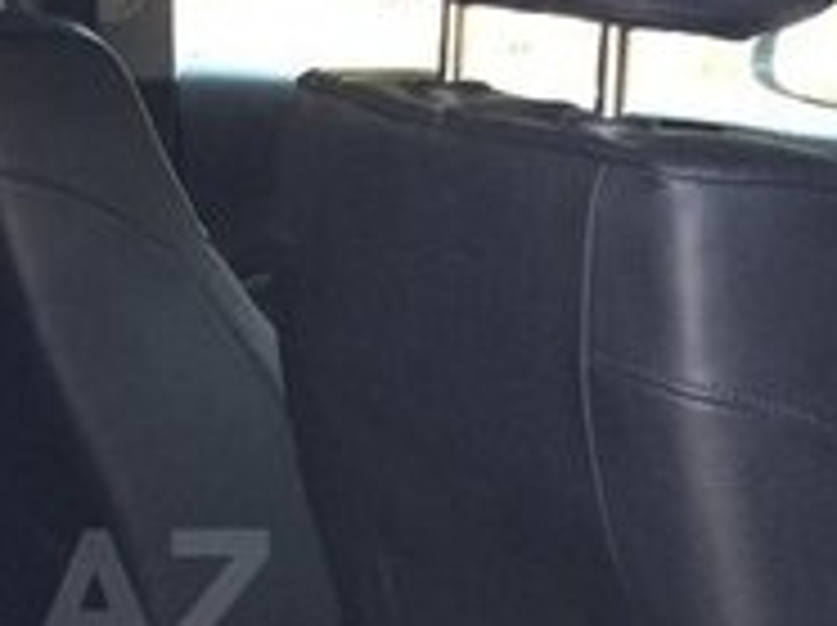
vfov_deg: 14.2
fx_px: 2487
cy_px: 597
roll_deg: -2.7
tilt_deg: -16.6
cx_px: -189
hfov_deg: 18.1
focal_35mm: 103
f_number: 2.2
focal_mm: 4.15
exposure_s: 1/33
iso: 40
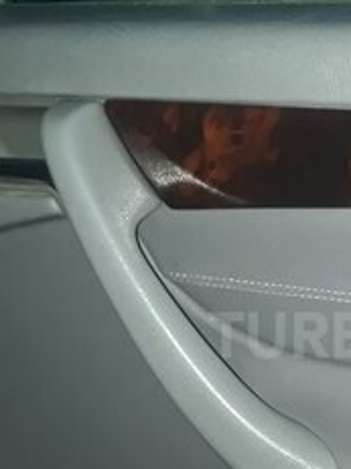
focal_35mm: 58
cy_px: 335
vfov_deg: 32.8
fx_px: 785
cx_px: 365
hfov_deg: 23.9
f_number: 1.9
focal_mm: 3.6
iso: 125
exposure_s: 1/33
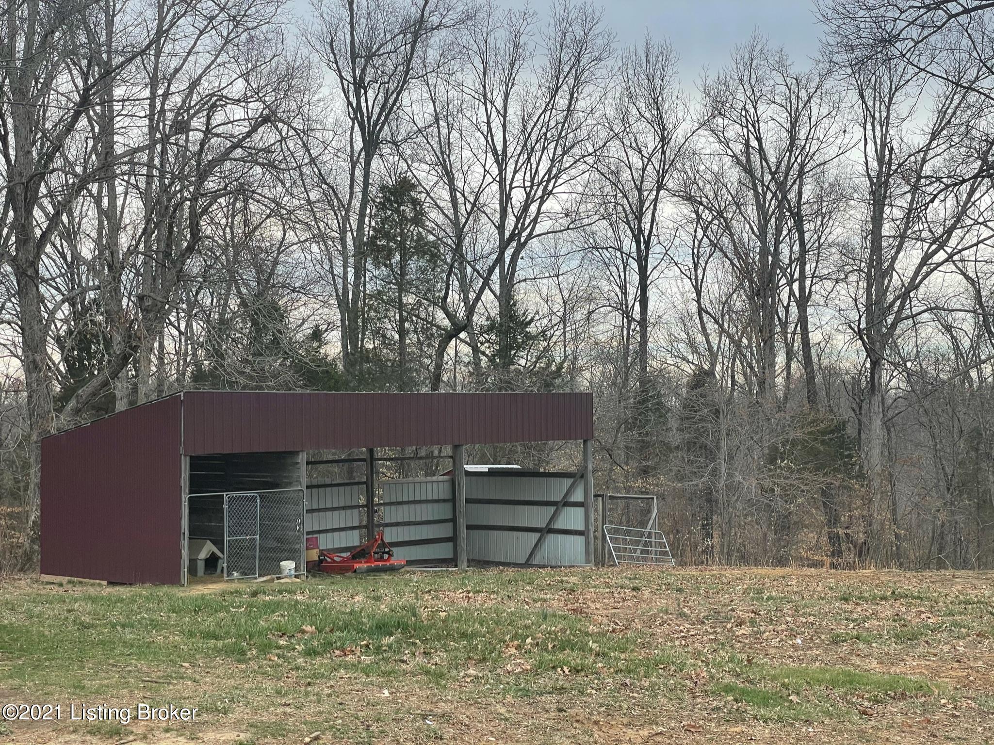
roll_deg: +2.7
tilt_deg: -1.5
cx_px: 497
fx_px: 1493
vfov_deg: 28.0
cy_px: 372
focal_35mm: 52
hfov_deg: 36.8
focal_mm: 6
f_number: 2
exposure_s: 1/335
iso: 25
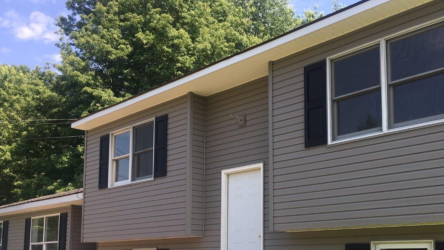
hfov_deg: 50.1
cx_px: 268
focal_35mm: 40
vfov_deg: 29.0
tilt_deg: +6.5
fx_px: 471
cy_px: 202
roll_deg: -0.7
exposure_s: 1/561
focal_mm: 4.15
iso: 25
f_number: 2.2
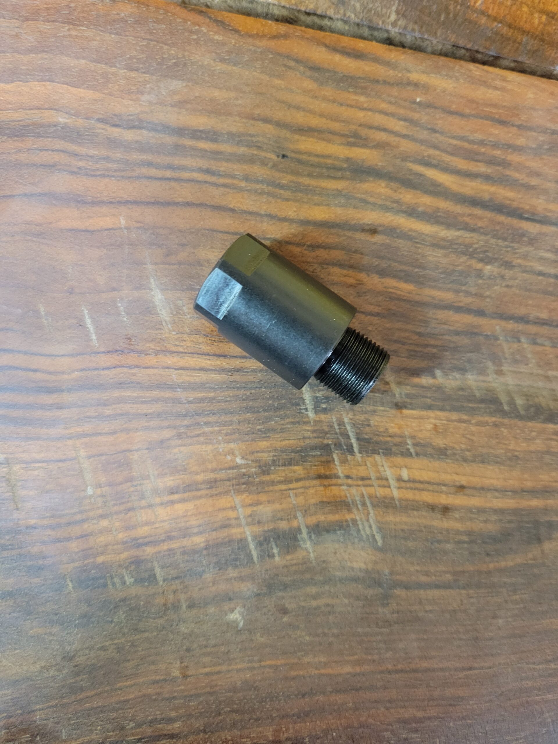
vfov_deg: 67.3
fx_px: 559
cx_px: 279
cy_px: 372
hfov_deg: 53.1
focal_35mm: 26
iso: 640
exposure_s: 1/24
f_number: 1.8
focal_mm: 5.4
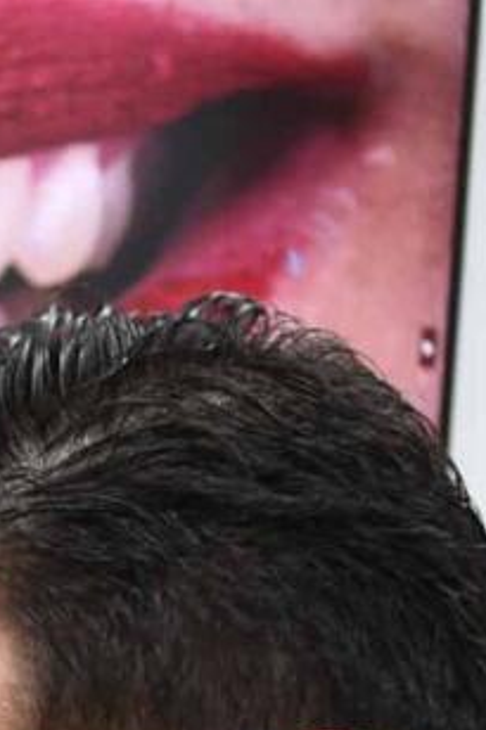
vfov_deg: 11.8
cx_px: -415
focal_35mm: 158
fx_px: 3203
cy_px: 1387
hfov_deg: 8.3
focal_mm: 20
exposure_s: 1/60
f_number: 3.8
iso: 800
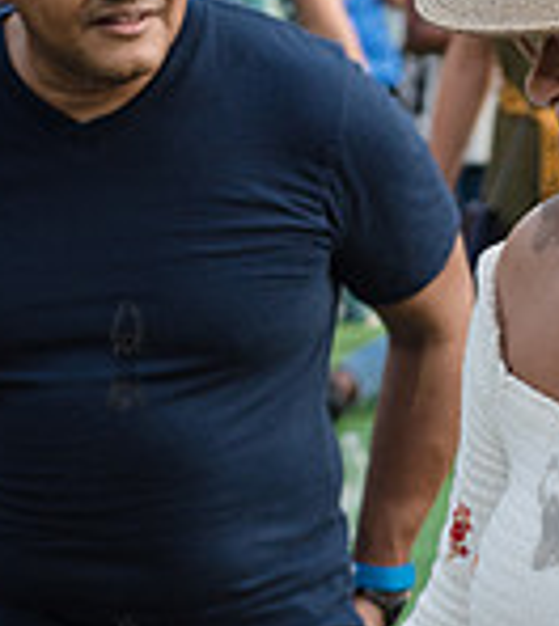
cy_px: 512
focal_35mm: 196
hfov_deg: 8.3
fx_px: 3804
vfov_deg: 9.4
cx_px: 701
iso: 500
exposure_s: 1/500
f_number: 4
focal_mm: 48
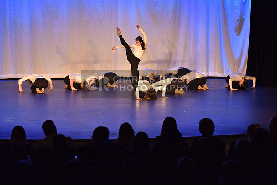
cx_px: 138
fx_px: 847
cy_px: 84
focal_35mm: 110
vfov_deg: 12.5
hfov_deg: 18.6
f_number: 4.5
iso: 2000
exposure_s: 1/250
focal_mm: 100
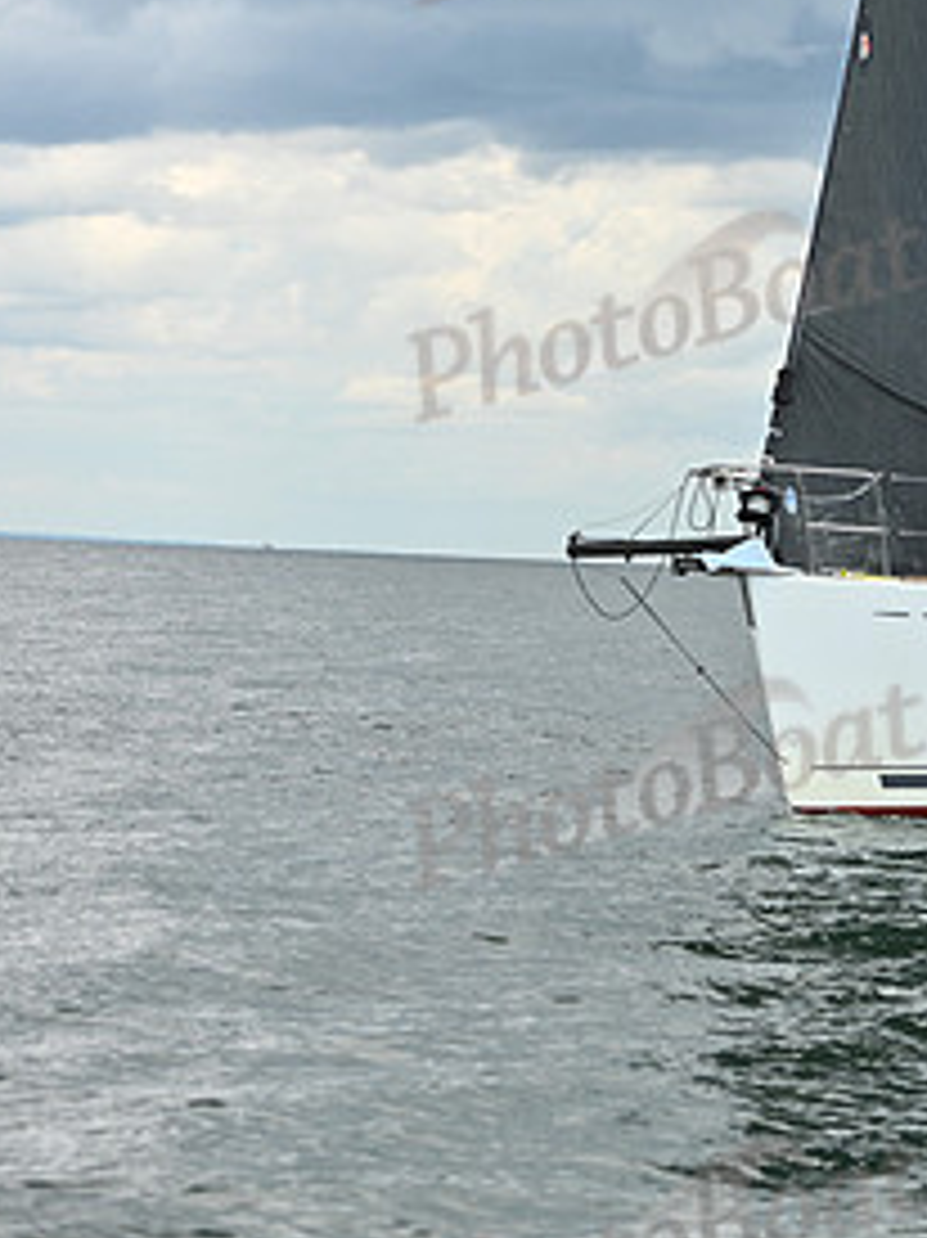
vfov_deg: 13.9
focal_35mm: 142
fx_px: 5074
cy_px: 475
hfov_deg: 10.2
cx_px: 1278
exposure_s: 1/640
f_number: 4
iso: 250
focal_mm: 70
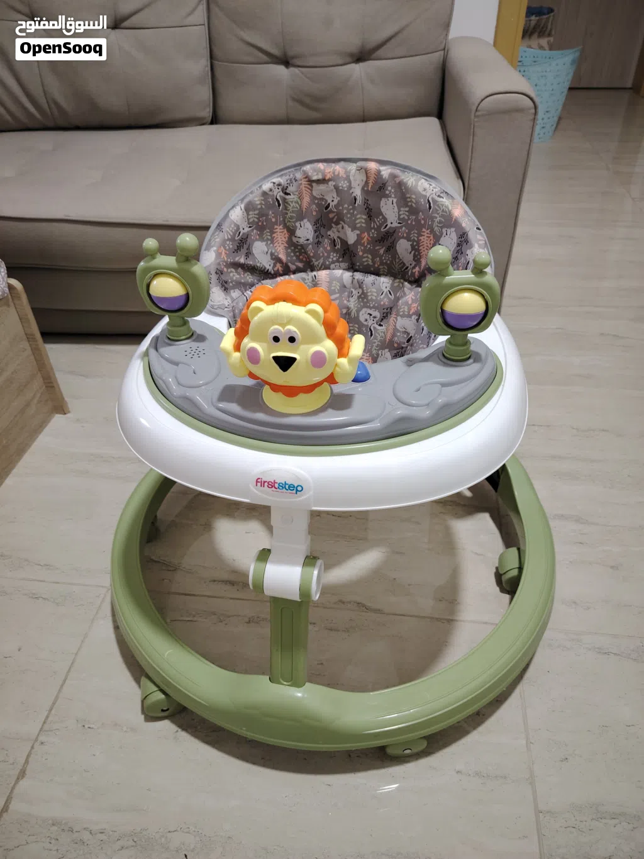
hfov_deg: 56.8
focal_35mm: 24
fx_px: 595
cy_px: 430
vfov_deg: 71.6
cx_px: 322
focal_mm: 5.25
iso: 1494
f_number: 1.75
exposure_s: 1/33.3
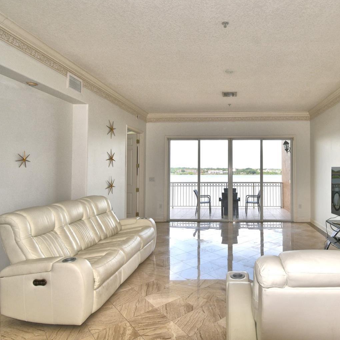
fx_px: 222
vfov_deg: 74.8
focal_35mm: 20
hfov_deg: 72.4
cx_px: 229
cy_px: 164
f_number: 6.3
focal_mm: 10
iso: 100
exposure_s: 1/250
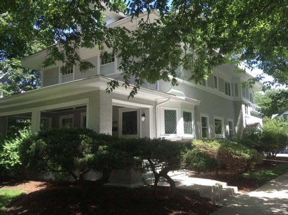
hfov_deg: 55.4
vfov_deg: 42.8
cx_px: 144
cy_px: 108
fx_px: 274
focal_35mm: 33
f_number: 2.4
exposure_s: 1/204
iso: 32
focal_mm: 3.3
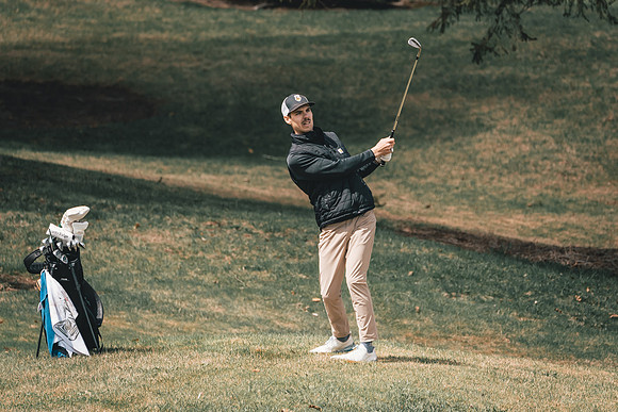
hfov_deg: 4.6
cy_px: 197
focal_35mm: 444
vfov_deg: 3.1
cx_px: 333
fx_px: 7616
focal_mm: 339
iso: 640
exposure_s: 1/2500
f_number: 6.3
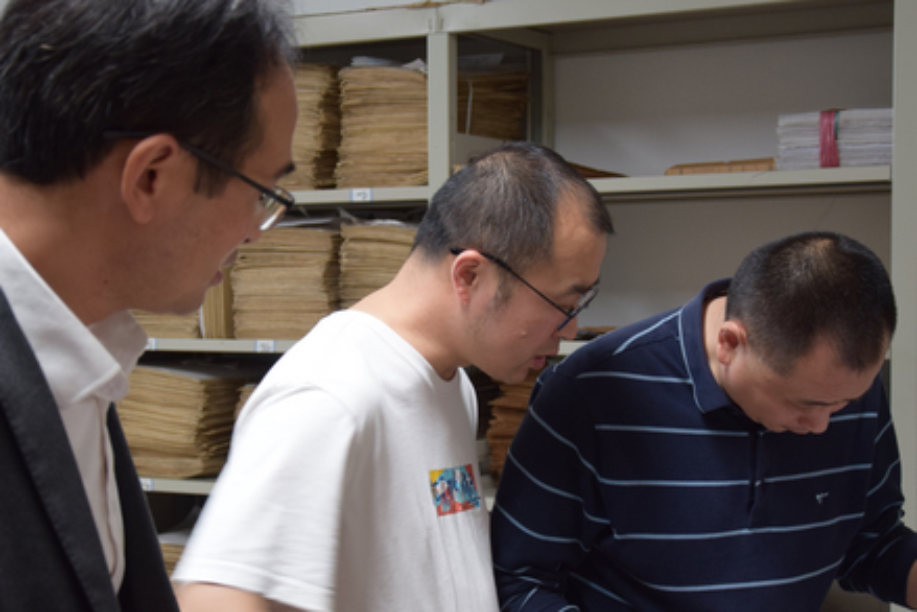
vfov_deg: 19.5
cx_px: 472
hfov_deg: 28.8
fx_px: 1784
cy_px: 364
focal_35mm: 70
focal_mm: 32
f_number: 4.2
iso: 720
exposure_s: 1/30
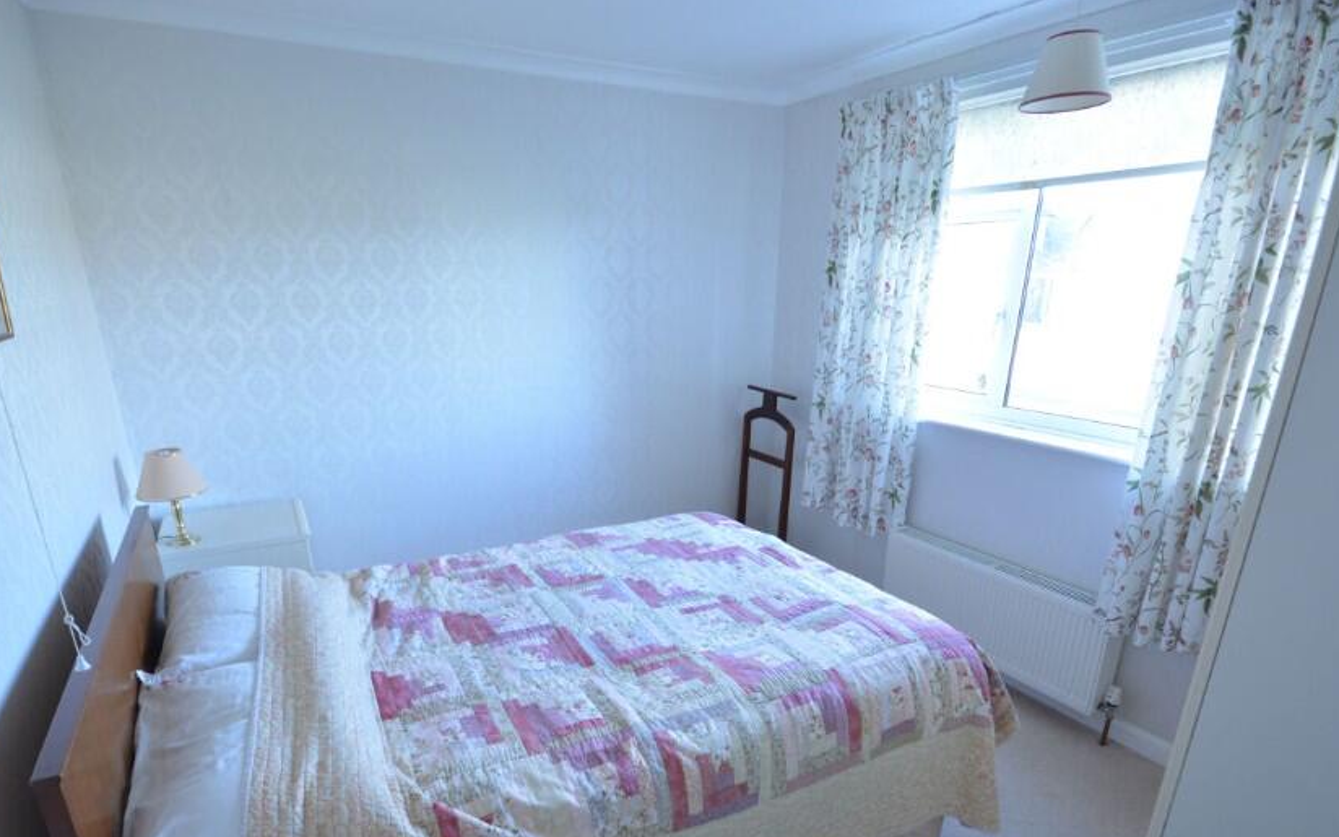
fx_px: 693
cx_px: 656
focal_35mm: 19
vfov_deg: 60.9
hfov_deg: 88.0
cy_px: 548
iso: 400
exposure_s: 1/10
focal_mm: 10
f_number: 8
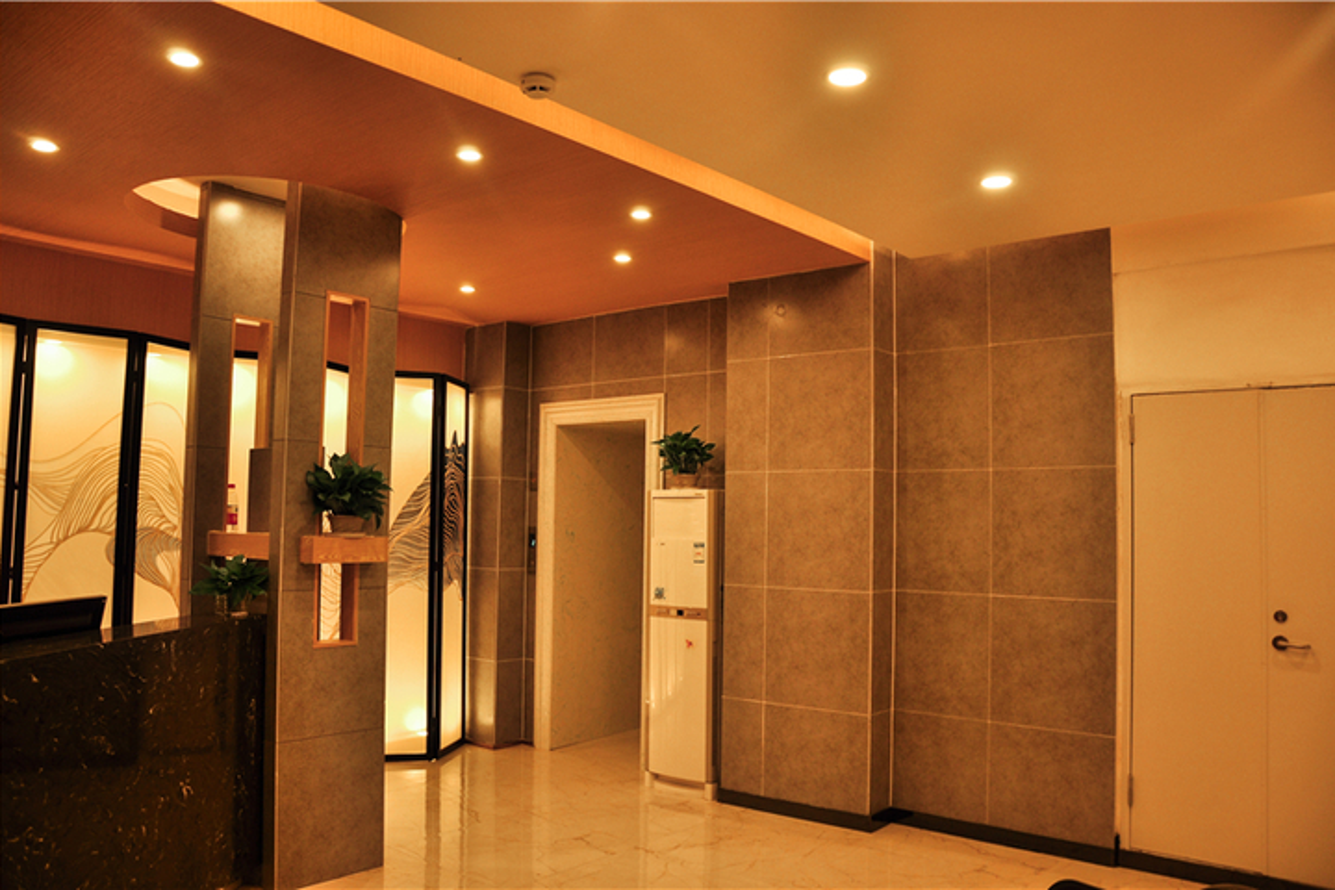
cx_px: 668
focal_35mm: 52
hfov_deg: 37.9
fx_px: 1947
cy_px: 445
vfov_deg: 25.8
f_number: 4.5
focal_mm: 35
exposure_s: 1/25
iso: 160
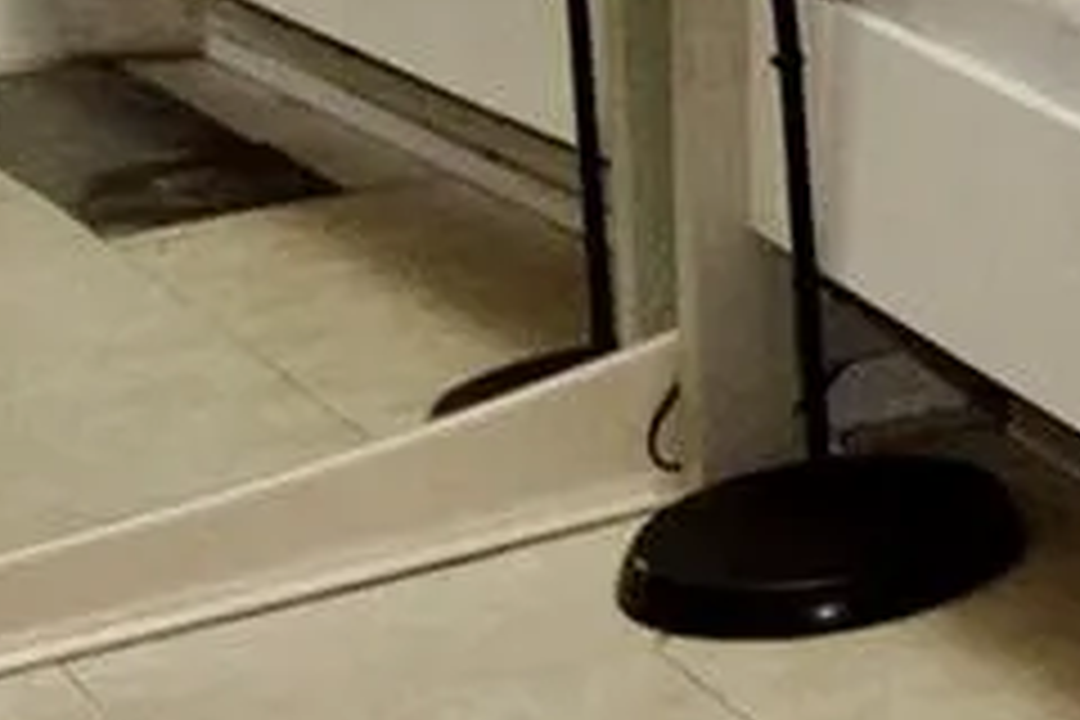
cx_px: 2556
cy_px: -873
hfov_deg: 12.0
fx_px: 4200
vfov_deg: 9.0
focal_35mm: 140
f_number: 4
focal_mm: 14
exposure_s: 1/60
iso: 1100
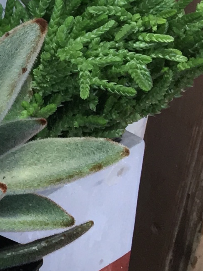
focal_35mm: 180
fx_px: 1408
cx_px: -377
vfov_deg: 11.0
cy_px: 81
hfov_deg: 7.4
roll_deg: -1.0
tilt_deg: -32.5
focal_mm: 4.15
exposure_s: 1/120
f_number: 2.2
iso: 32
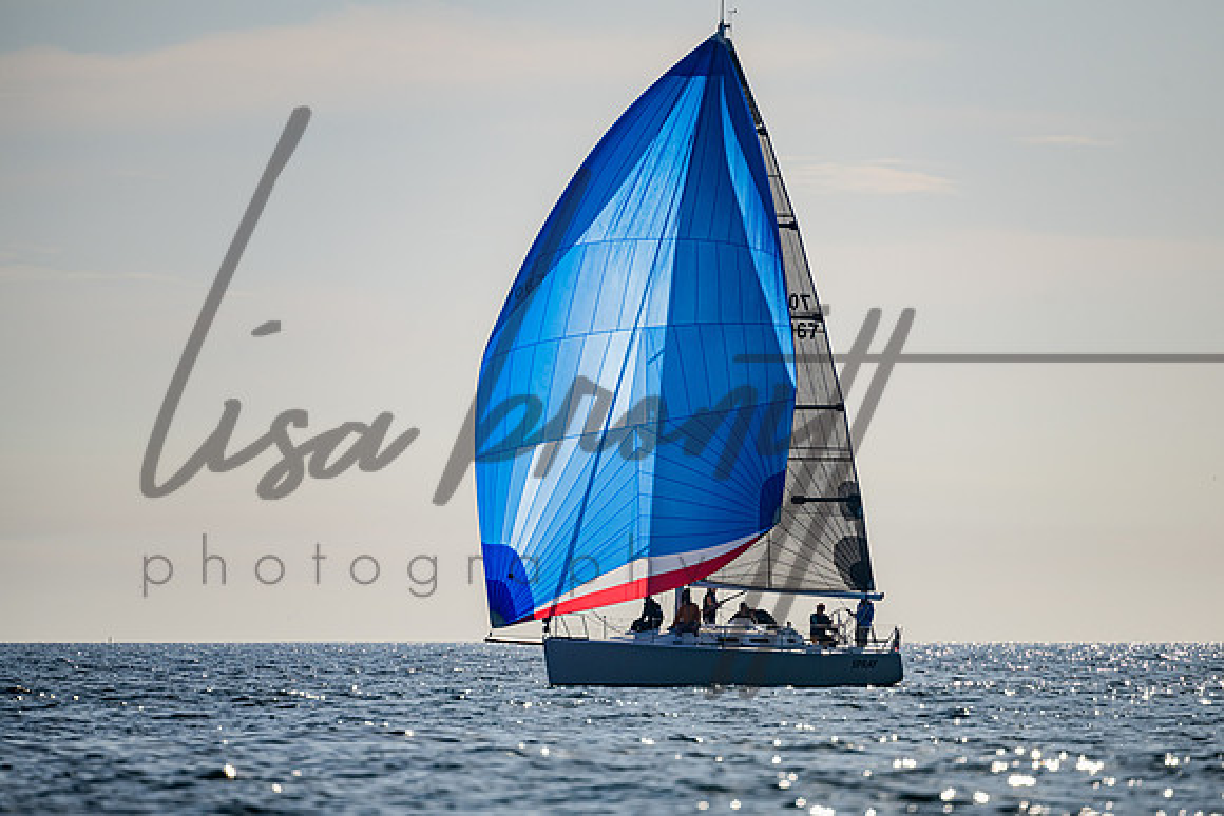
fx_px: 15259
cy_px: 442
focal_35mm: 449
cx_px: 685
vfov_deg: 3.1
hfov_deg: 4.6
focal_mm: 400
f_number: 5.6
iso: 400
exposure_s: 1/6400
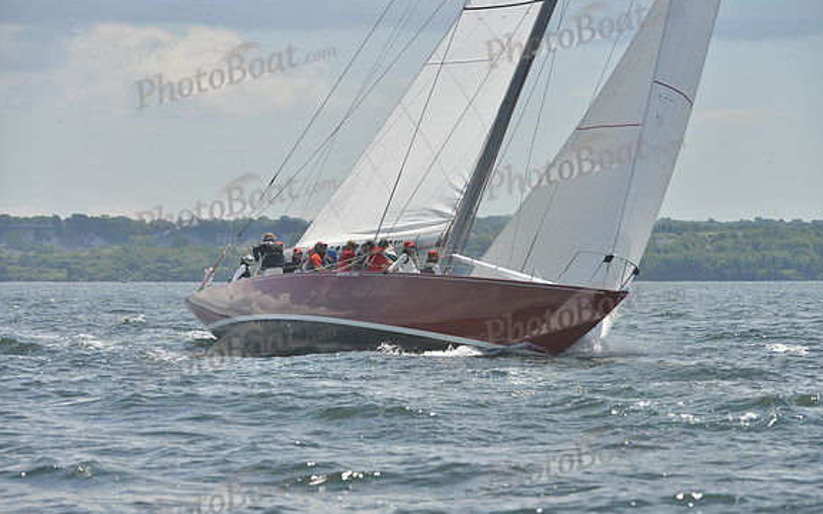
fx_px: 5069
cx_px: 412
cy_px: 258
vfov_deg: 5.8
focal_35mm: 226
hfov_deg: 9.3
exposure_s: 1/1000
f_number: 8
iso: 280
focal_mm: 220
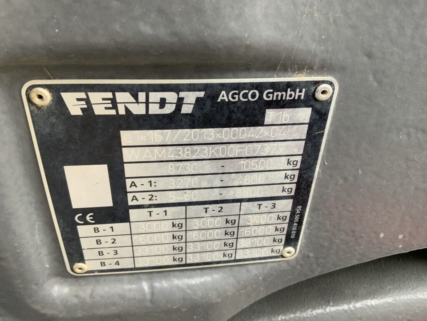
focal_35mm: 29
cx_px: 214
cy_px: 160
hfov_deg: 61.7
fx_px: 358
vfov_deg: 48.2
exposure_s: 1/122
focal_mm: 3
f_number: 1.8
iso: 64
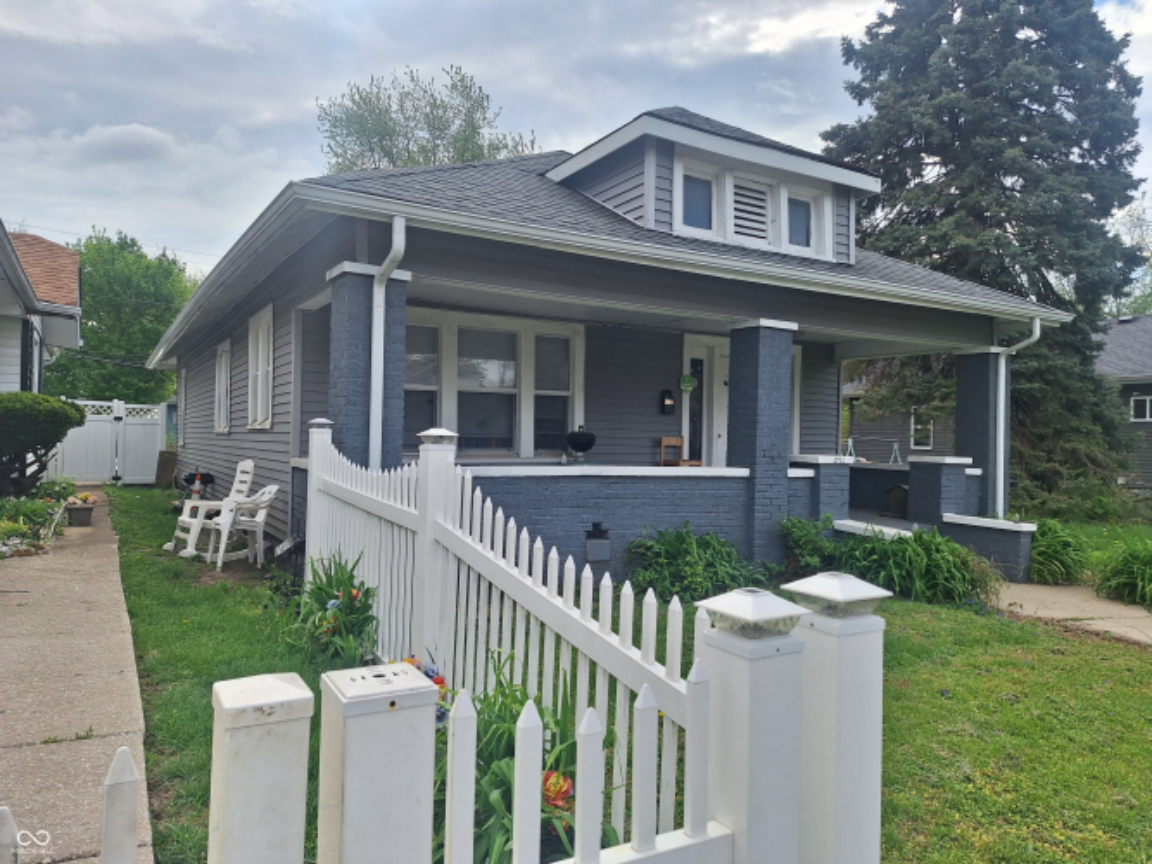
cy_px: 432
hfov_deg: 73.9
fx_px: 765
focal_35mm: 23
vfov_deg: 58.9
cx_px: 576
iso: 40
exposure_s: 1/1639
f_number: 1.8
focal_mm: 5.54
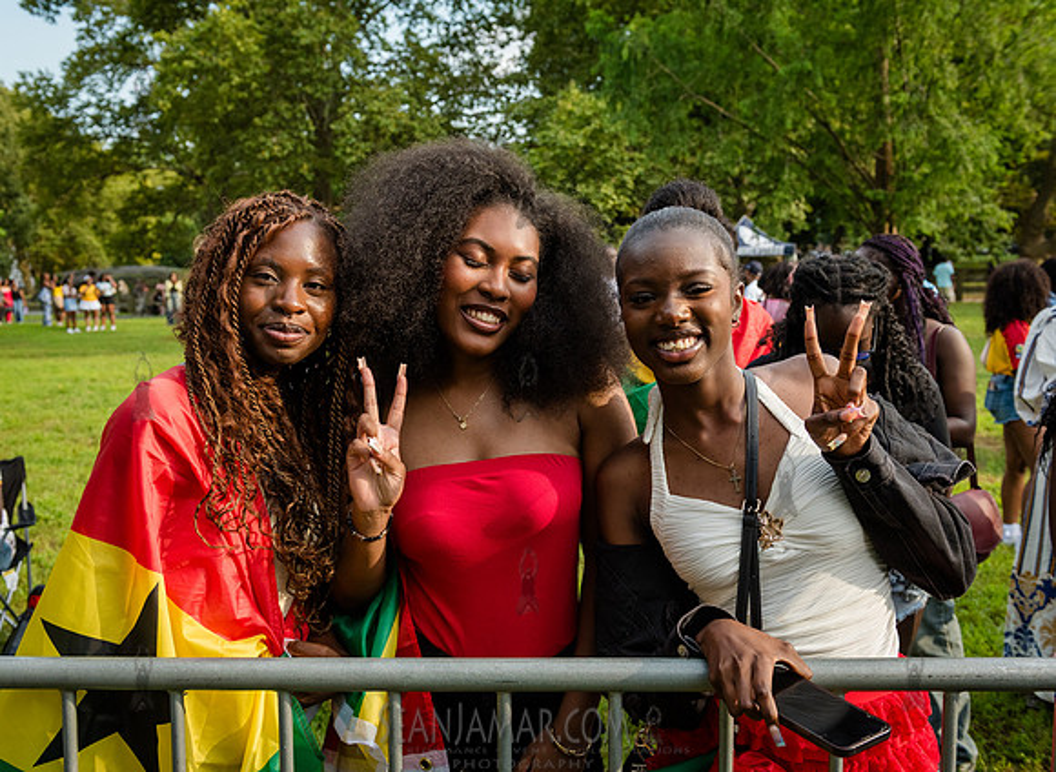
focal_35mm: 36
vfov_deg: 38.9
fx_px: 1094
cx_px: 489
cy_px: 386
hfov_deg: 51.5
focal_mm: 34
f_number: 4.5
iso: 1000
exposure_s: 1/1000
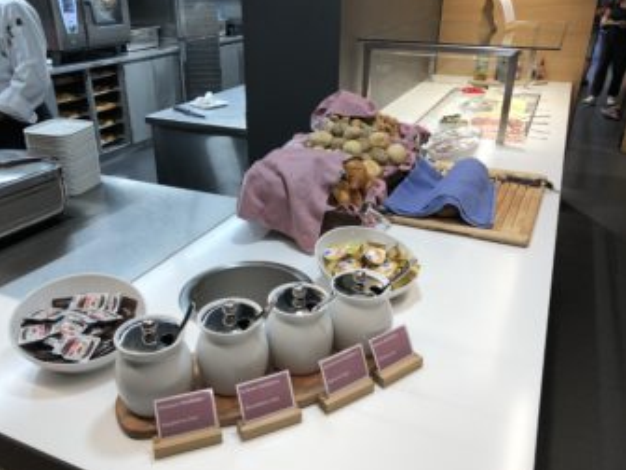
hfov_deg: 59.9
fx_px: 543
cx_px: 302
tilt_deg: -24.8
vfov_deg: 46.8
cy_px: 242
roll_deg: +1.2
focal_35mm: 30
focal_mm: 4
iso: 40
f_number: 1.8
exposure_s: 1/83
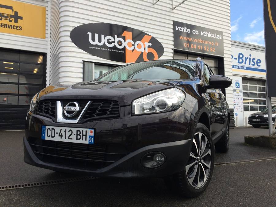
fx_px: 231
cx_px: 138
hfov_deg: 61.7
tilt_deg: +5.9
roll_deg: +1.4
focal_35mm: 29
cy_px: 104
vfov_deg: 48.2
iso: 32
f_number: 2.2
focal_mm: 4.15
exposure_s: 1/1109
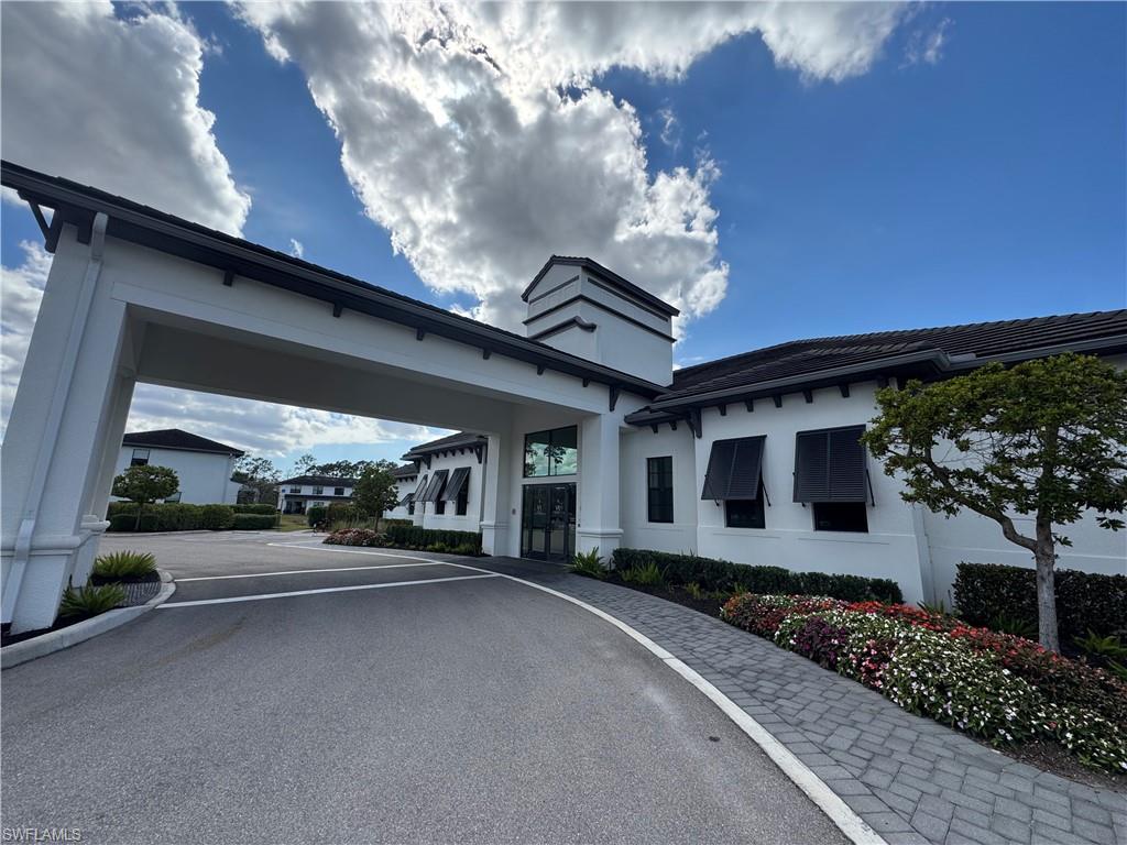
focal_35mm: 14
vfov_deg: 85.7
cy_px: 422
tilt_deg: +10.6
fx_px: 456
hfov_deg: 102.1
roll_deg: -0.9
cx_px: 564
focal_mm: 2.22
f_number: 2.2
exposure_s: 1/2083
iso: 50
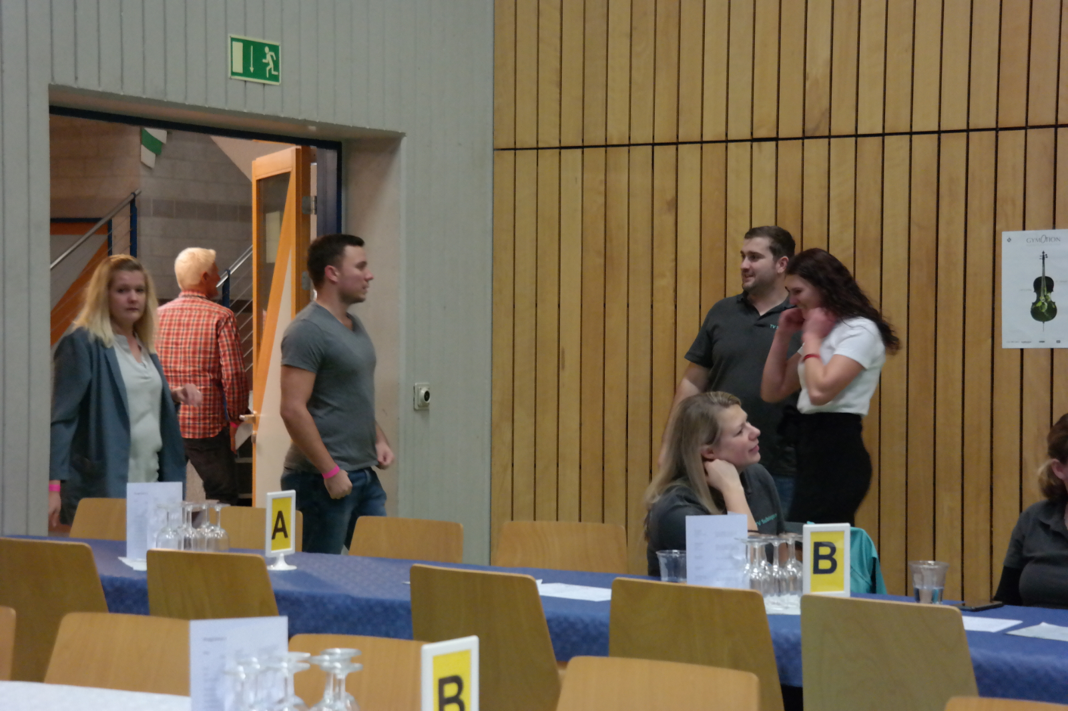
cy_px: 356
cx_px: 534
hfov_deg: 25.4
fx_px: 2373
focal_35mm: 80
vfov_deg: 17.1
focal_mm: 52
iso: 3200
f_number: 5.6
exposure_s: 1/60
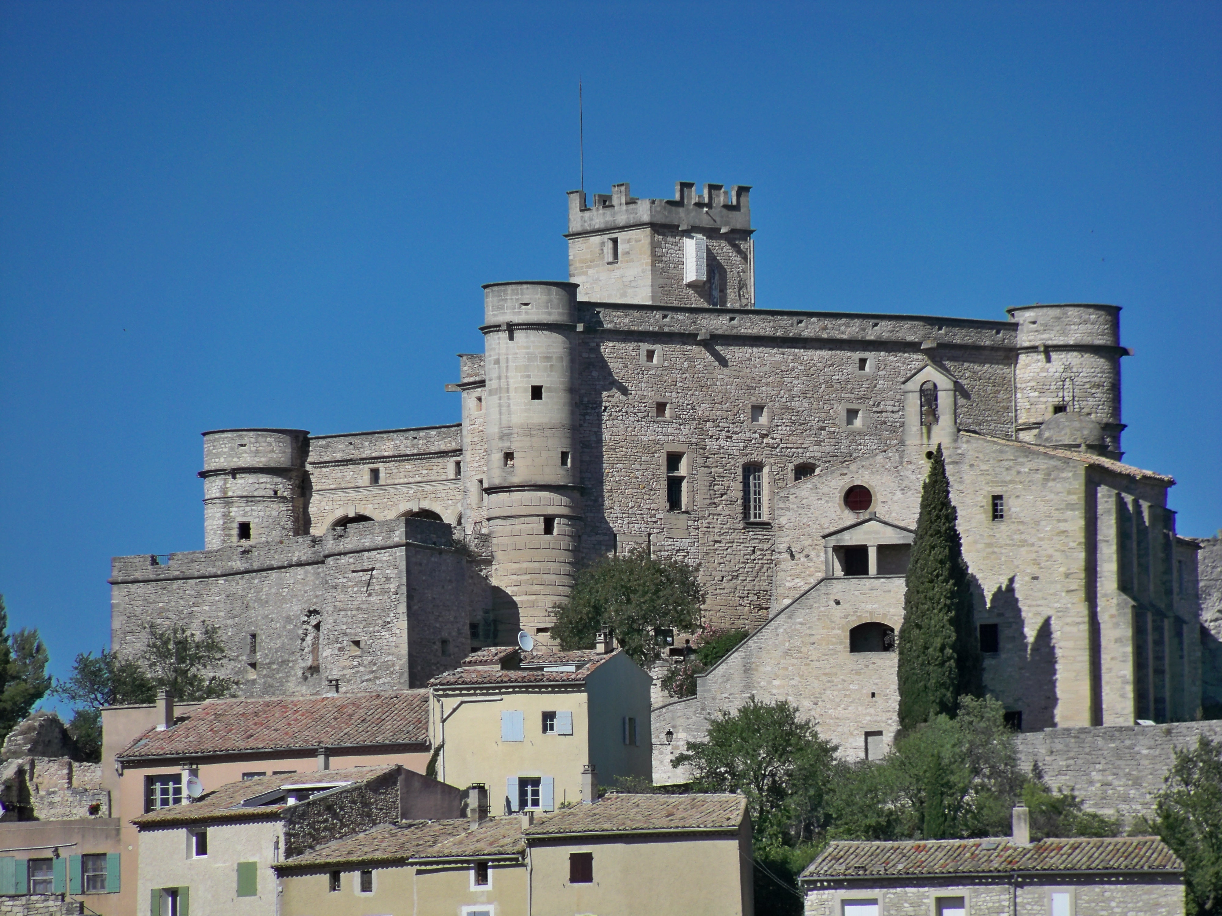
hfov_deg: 5.7
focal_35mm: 350
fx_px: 12356
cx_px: 611
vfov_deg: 4.2
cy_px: 458
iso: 80
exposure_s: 1/800
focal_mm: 62
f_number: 4.8
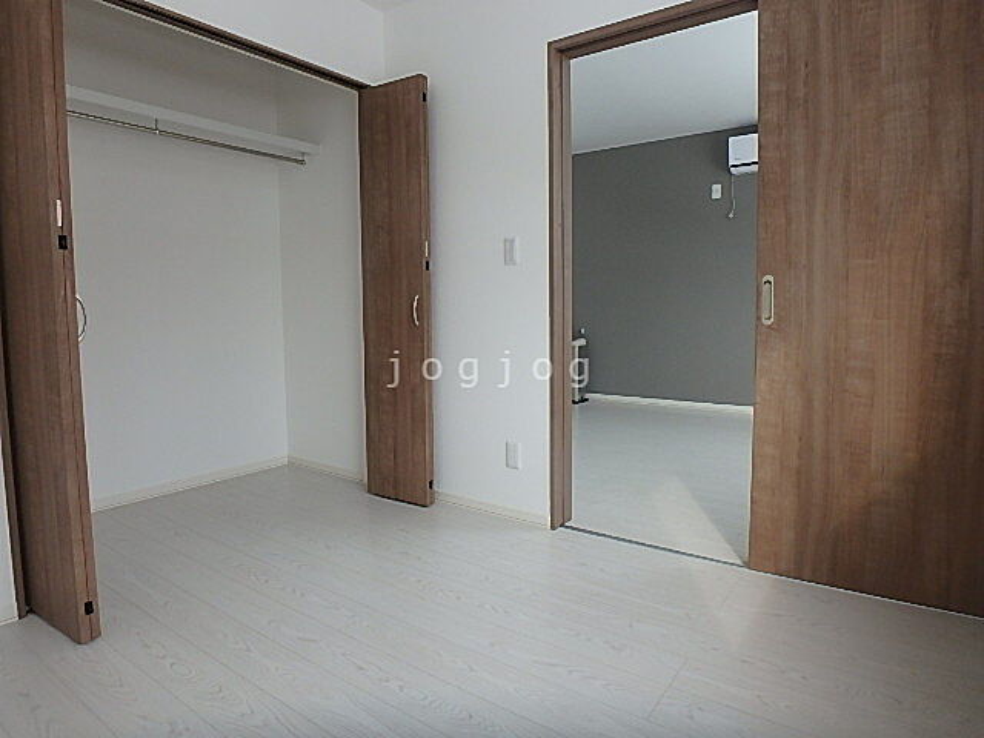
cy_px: 369
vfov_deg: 63.4
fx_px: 597
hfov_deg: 79.0
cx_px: 492
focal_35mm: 21
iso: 125
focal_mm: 3.7
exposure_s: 1/80
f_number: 3.5
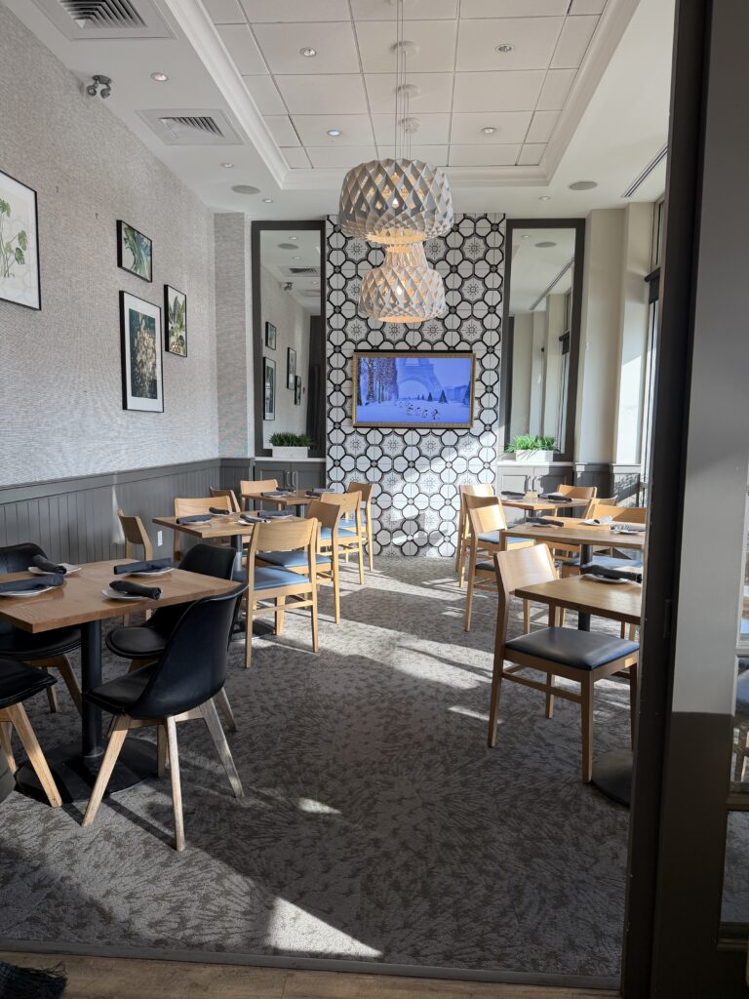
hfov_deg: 56.8
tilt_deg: -9.8
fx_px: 692
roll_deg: -0.2
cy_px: 500
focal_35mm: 24
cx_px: 374
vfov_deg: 71.6
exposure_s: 1/257
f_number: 1.78
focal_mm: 6.76
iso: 80
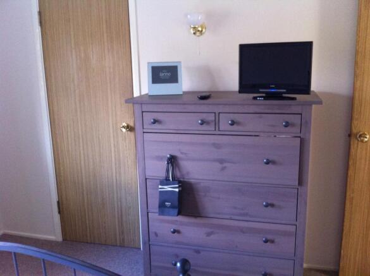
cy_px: 138
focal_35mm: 35
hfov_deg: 52.7
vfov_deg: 40.6
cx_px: 185
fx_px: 374
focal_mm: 3.85
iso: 250
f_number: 2.8
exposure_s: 1/17
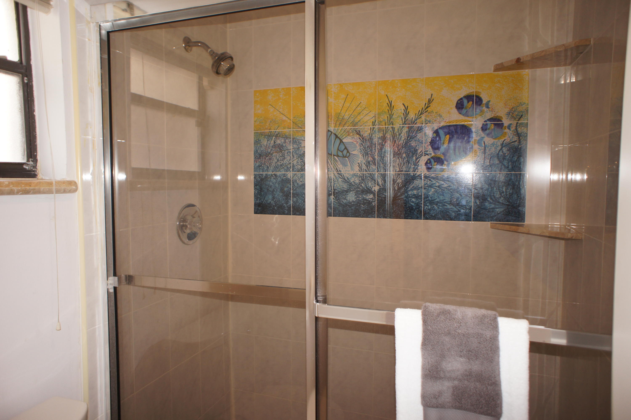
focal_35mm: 24
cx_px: 316
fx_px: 420
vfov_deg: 53.1
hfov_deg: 73.8
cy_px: 210
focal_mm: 16
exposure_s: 1/60
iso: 200
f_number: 2.8
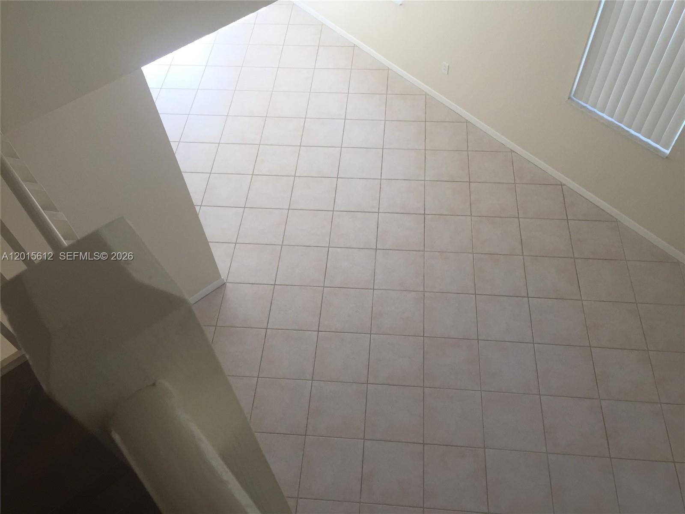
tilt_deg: -54.6
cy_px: 257
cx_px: 342
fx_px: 574
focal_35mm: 29
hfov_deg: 61.7
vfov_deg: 48.2
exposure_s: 1/120
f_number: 2.2
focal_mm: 4.15
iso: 50
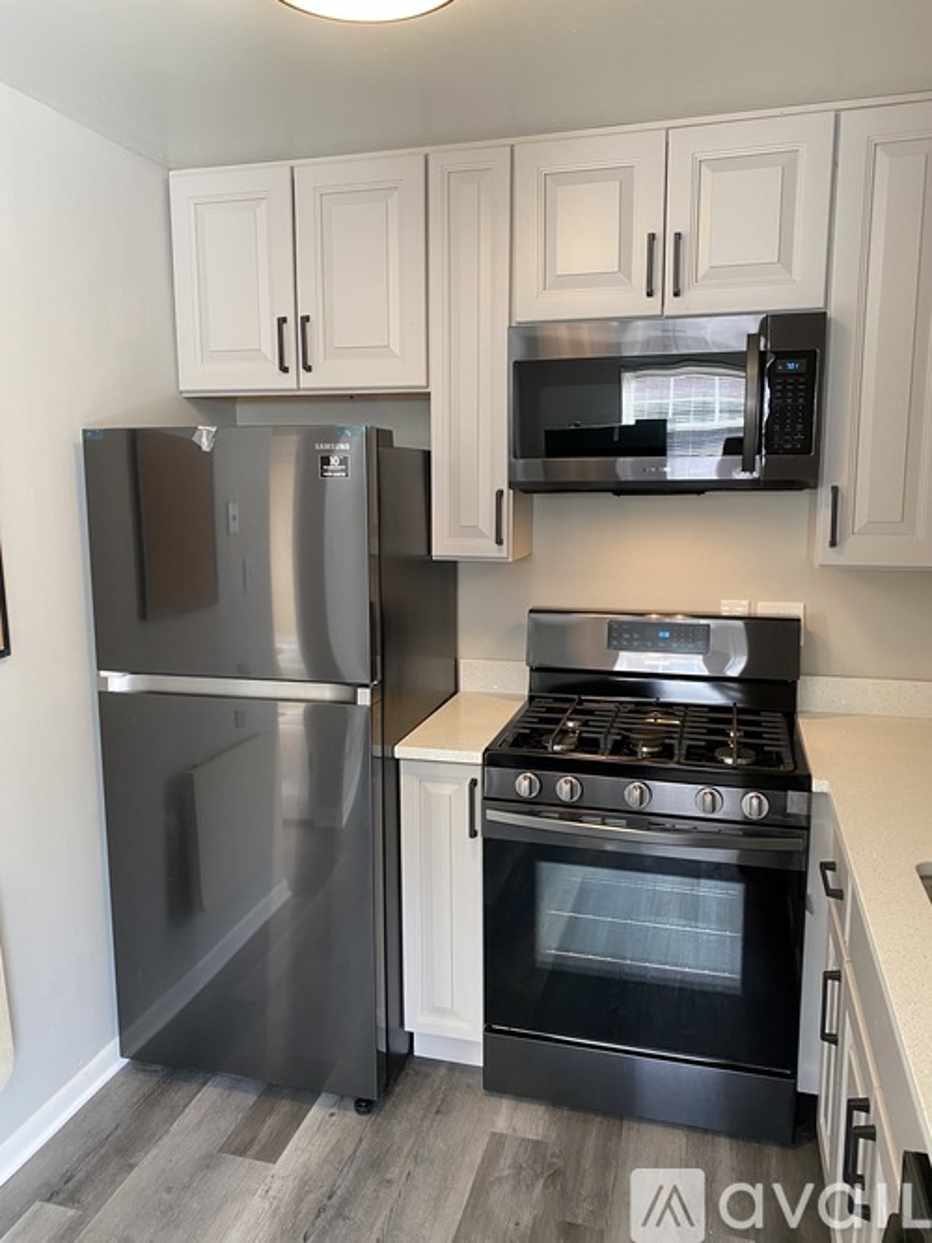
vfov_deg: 67.3
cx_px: 466
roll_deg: +0.3
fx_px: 934
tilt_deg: -8.7
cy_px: 622
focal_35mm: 26
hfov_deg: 53.0
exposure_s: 1/60
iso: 125
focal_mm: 4.25
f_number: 1.8
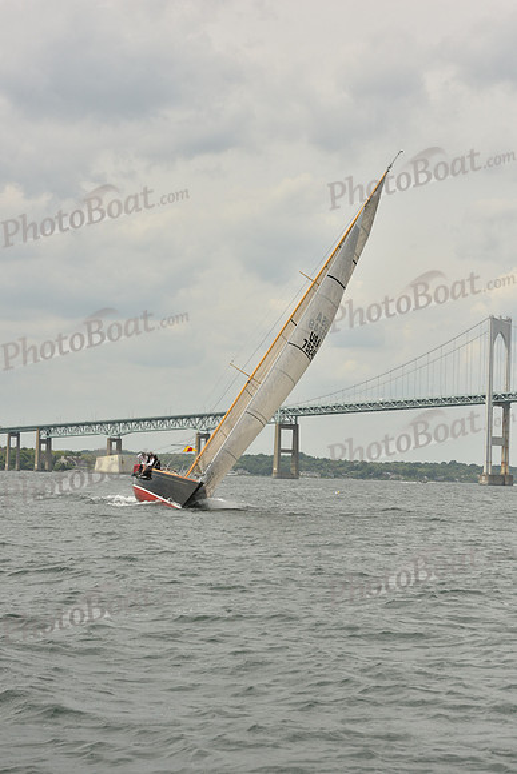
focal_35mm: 95
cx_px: 258
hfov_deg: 14.4
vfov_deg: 21.5
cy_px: 387
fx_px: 2045
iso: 400
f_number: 13
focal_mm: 95
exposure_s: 1/1000
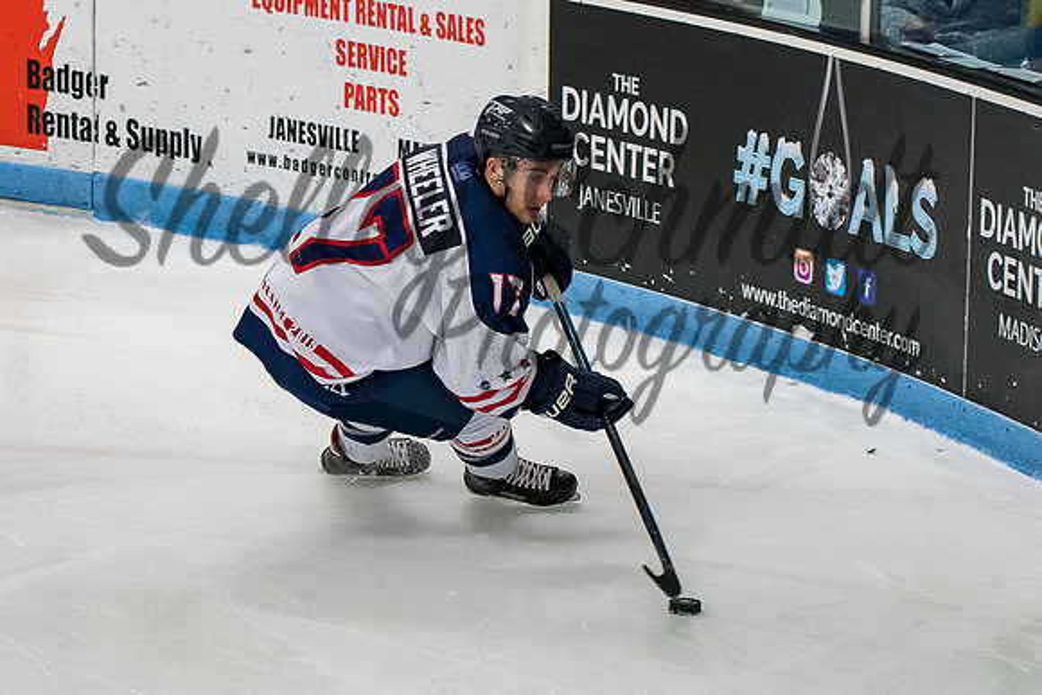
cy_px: 206
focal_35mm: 176
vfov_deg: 7.8
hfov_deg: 11.6
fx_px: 5099
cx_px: 250
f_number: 3.5
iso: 2500
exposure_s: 1/800
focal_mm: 70
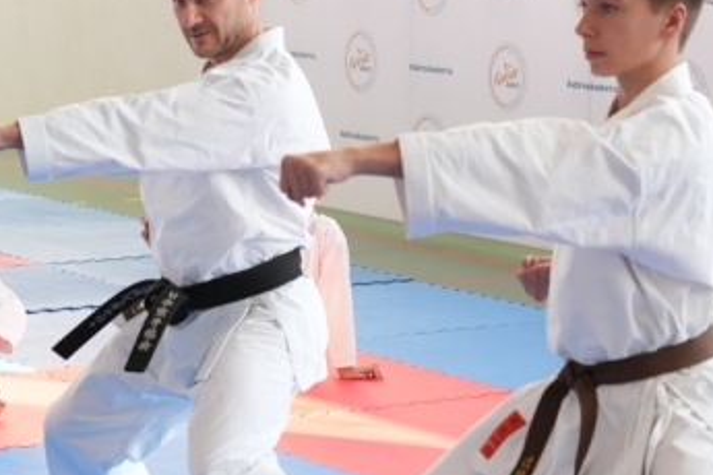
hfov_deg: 14.8
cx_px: 393
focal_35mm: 139
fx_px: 2753
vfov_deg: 9.9
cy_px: 272
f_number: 5
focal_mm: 60
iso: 3200
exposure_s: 1/800
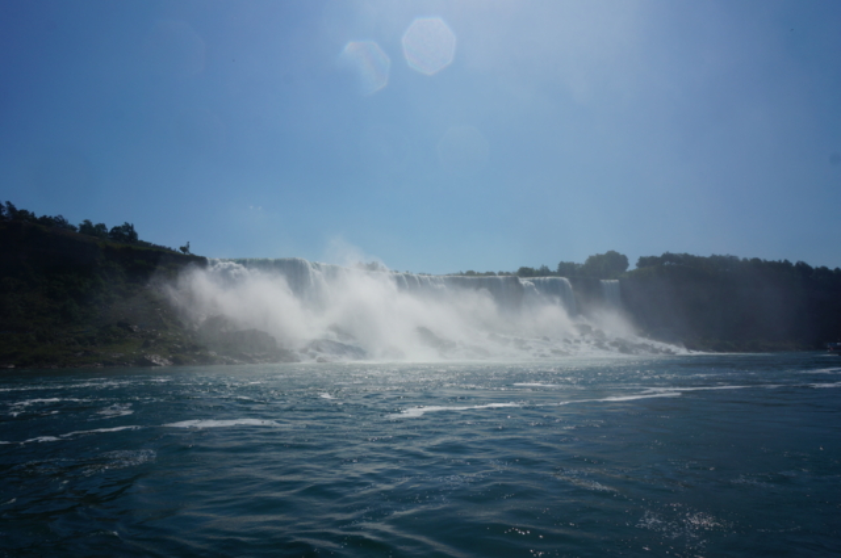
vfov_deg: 53.0
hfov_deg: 73.8
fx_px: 560
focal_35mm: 24
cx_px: 420
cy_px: 279
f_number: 13
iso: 100
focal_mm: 16
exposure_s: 1/400
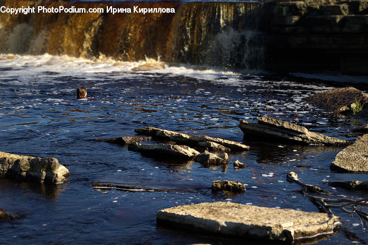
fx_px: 843
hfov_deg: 24.6
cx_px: 184
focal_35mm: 82
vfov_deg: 16.6
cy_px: 122
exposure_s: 1/1000
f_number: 5.6
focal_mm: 55
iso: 200
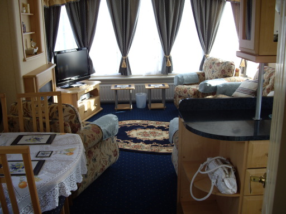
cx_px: 143
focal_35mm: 38
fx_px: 314
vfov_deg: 37.7
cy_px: 107
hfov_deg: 49.0
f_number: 2.8
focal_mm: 7.9
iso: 100
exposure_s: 1/50
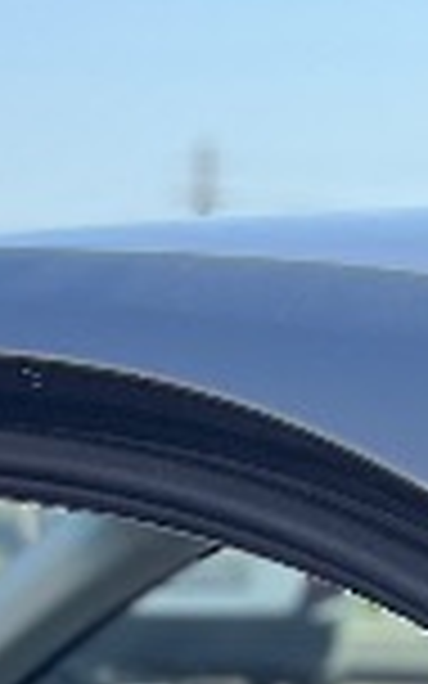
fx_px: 3471
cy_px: 1192
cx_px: -883
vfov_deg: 10.6
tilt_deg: -12.3
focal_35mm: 186
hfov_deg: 6.4
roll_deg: -0.5
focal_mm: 5.1
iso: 50
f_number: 1.6
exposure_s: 1/2137
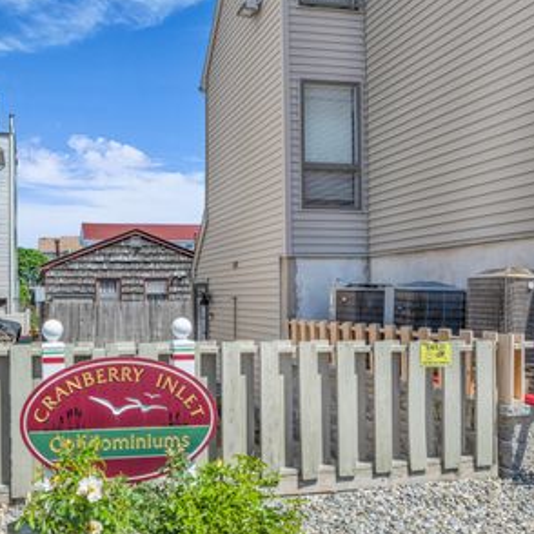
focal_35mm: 36
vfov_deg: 46.0
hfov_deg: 44.3
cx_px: 125
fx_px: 628
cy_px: 298
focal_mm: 12.29
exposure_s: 1/1000
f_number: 2.8
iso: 110
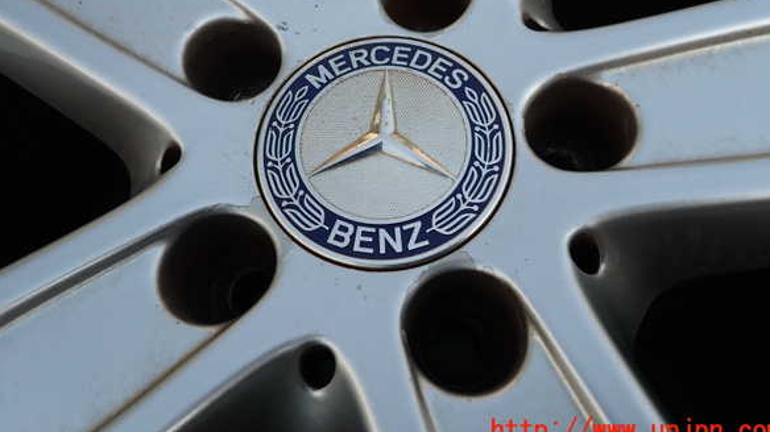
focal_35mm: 28
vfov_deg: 41.0
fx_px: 571
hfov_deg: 67.9
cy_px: 151
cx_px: 393
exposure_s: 1/800
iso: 100
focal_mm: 4.5
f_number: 2.8
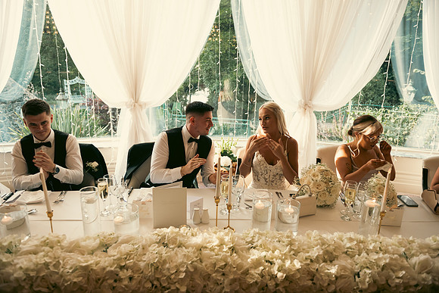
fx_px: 293
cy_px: 146
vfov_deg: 53.2
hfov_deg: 73.7
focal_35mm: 24
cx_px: 220
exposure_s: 1/160
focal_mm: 24
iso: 320
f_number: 3.5
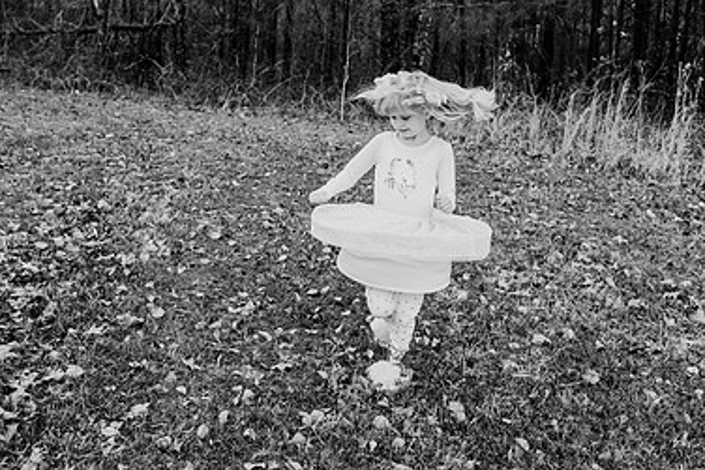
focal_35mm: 37
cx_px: 371
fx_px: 725
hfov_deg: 51.8
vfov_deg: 35.3
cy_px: 130
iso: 800
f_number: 4
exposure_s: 1/800
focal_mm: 24
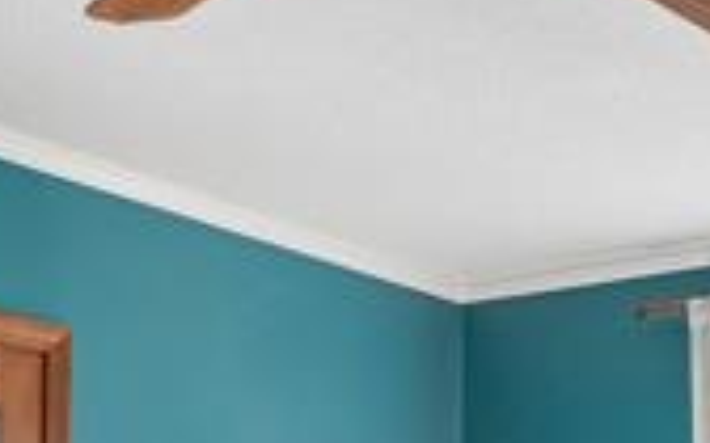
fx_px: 1800
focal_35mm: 93
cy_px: 764
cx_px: 478
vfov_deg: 12.9
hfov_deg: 22.2
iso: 400
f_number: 8
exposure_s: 1/6
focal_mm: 10
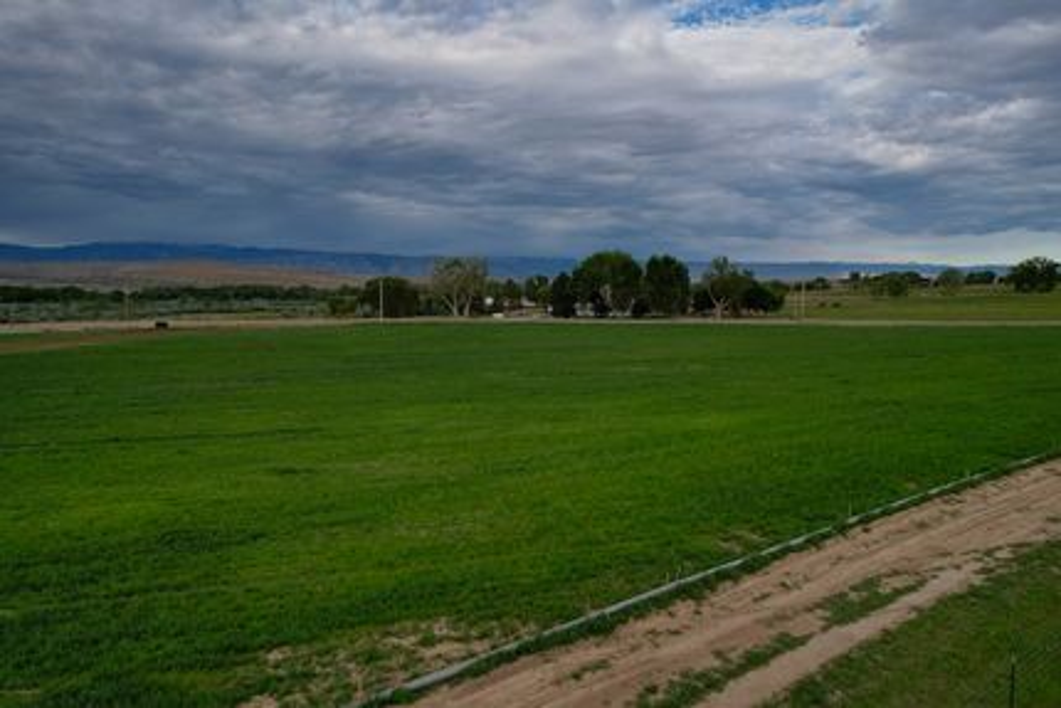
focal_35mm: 22
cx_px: 530
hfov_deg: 78.6
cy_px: 354
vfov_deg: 57.3
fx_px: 649
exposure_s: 1/1600
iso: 110
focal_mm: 8.38
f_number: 2.8
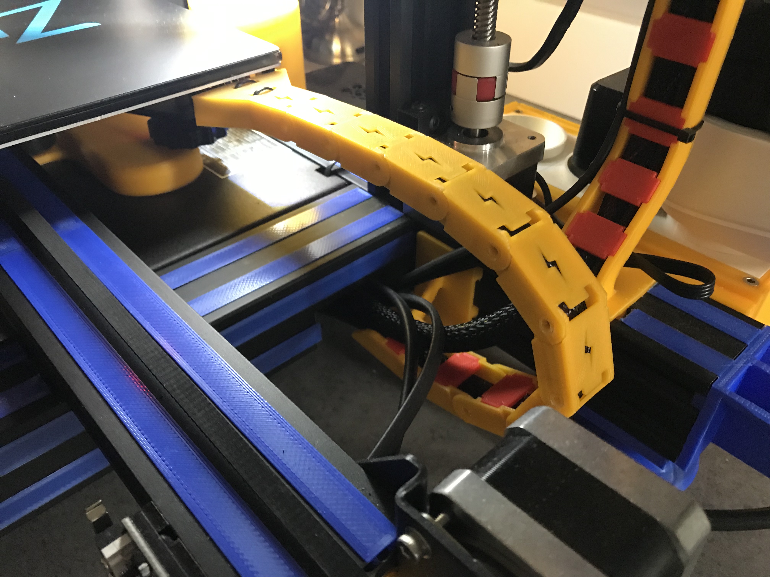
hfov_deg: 63.4
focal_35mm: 28
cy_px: 288
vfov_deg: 49.7
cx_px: 385
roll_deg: -1.2
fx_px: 623
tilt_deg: -38.6
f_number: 1.8
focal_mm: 3.99
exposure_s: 1/13
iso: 100
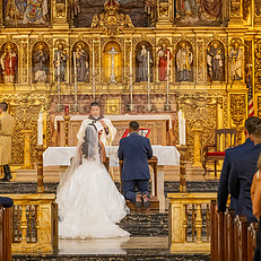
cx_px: 112
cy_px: 94
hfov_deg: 15.0
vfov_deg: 15.0
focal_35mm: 116
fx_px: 990
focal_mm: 70
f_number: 2.8
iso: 2000
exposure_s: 1/200
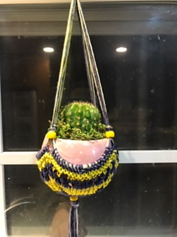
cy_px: 118
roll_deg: +0.7
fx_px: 191
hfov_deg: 49.7
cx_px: 88
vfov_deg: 63.4
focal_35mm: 28
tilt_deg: -3.4
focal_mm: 3.99
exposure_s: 1/15
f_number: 1.8
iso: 64
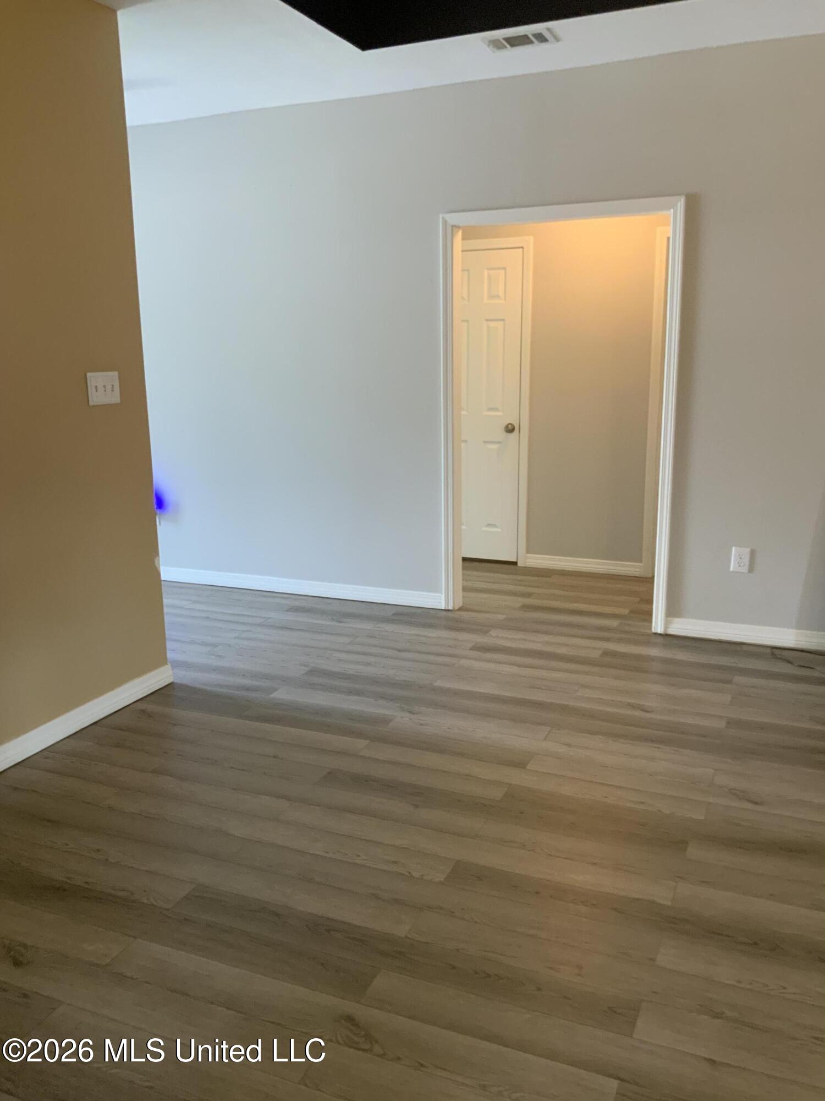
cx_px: 412
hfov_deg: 48.2
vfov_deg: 61.7
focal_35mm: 29
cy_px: 550
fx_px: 922
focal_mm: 3
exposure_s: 1/60
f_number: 1.8
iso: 160
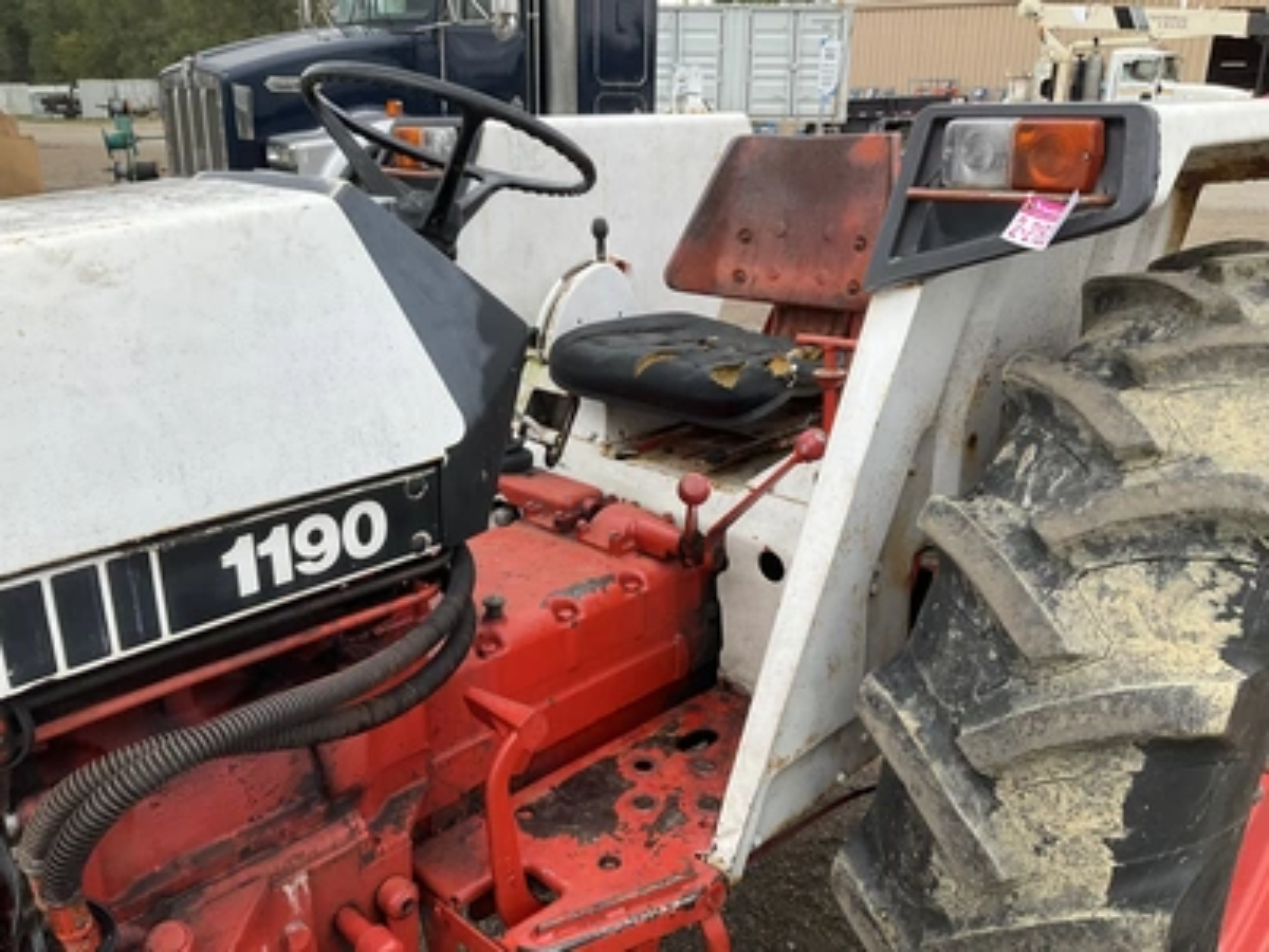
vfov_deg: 48.2
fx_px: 1063
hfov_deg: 61.7
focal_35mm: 29
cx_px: 634
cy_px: 476
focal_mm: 3
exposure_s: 1/728
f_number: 1.8
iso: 25
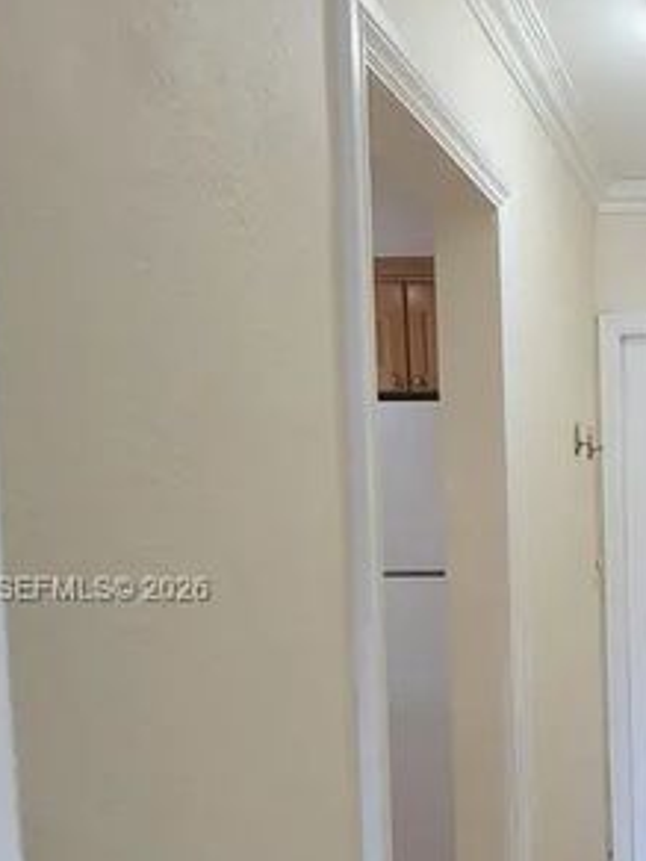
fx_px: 946
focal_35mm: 38
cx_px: 764
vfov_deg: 48.0
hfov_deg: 31.8
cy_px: 591
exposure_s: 1/60
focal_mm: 2.2
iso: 250
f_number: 2.2
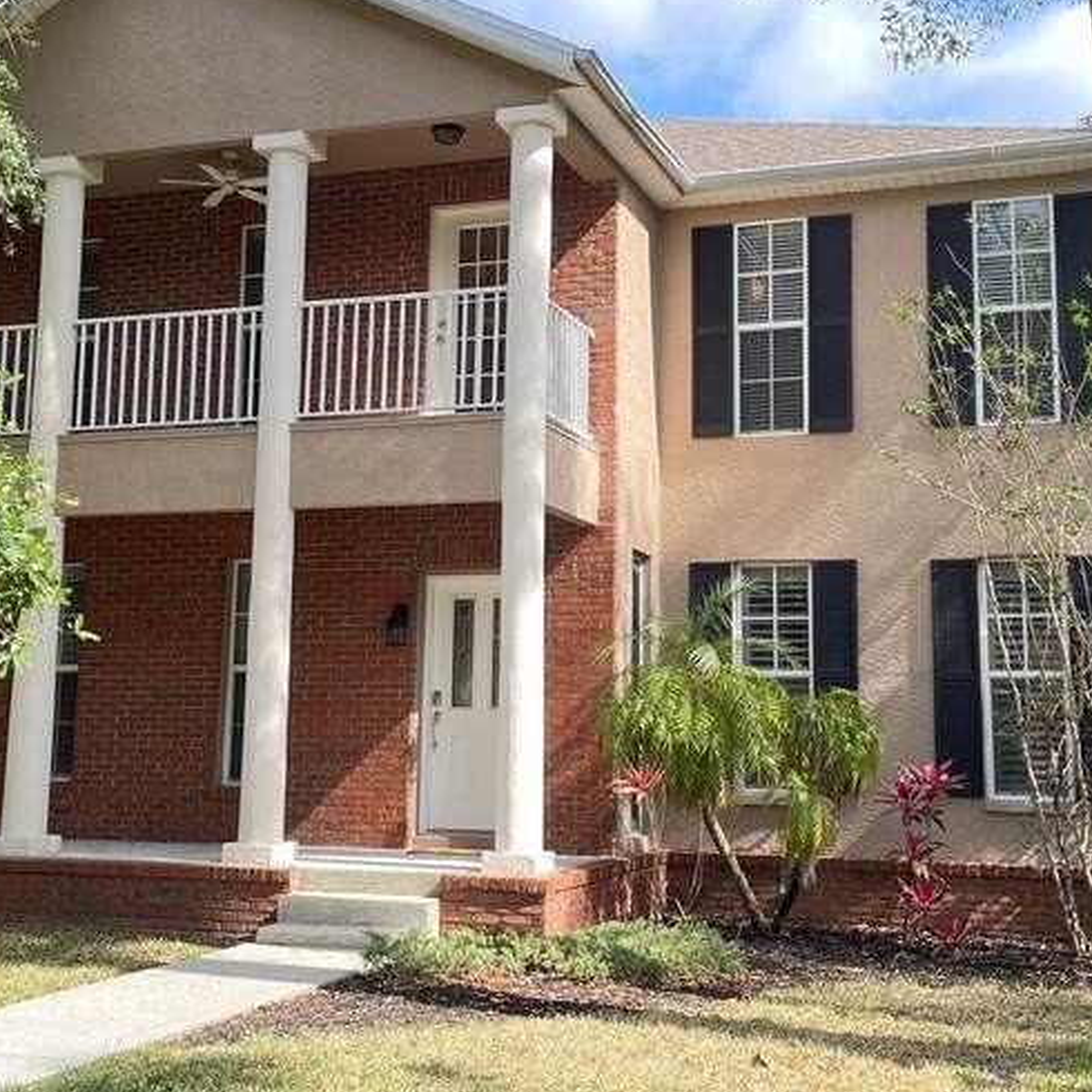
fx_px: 1713
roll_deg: -0.4
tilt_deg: +9.8
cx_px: 542
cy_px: 450
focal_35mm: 48
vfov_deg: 35.3
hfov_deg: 35.4
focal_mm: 4.2
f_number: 1.6
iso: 32
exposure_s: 1/483
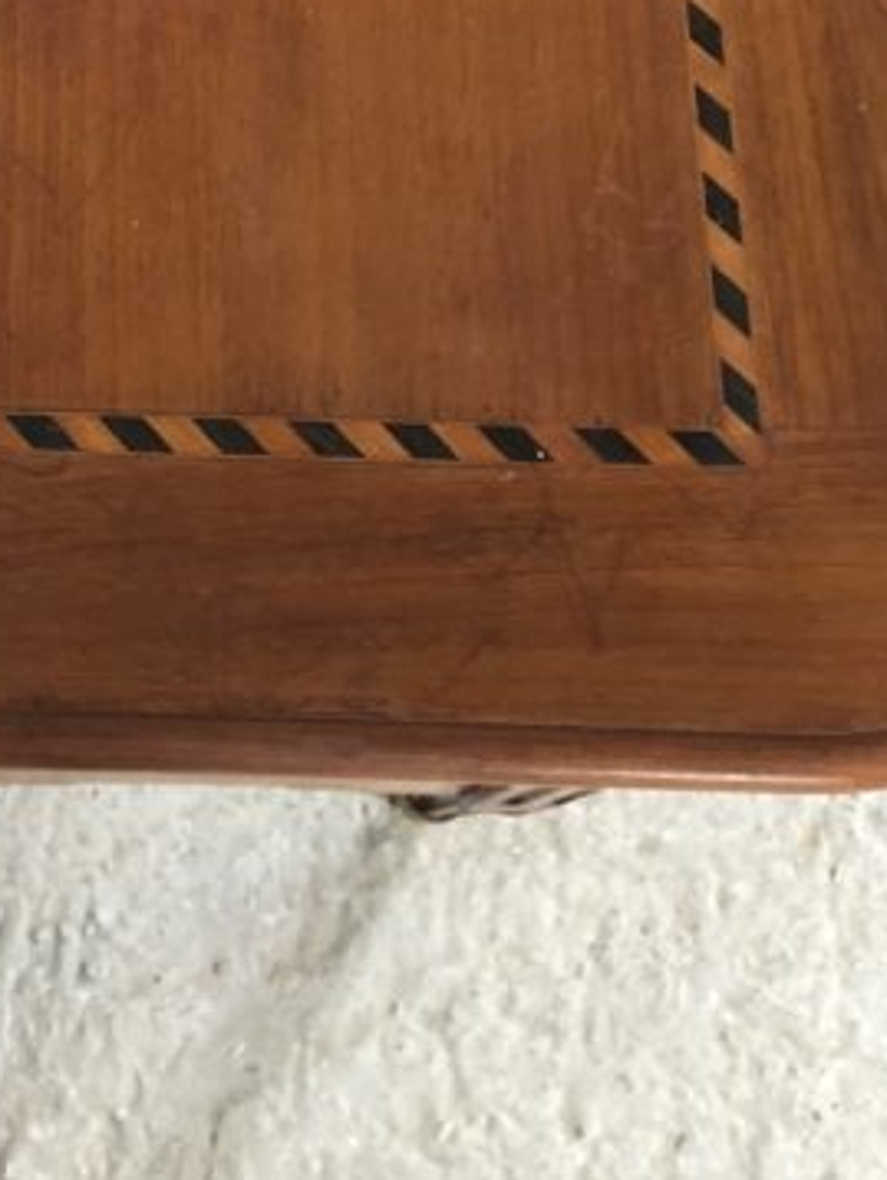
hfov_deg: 17.9
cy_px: -382
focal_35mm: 80
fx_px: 2730
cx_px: -46
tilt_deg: -63.0
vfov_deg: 21.8
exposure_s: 1/6
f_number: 1.8
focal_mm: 4
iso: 100
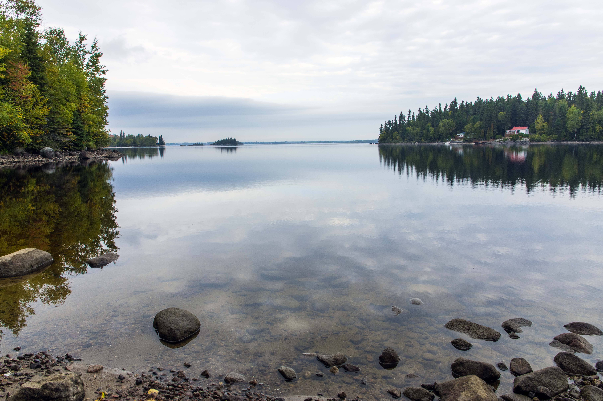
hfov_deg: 73.8
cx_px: 302
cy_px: 200
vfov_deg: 53.0
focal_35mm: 24
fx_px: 402
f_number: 10
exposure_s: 1/80
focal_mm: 16
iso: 200
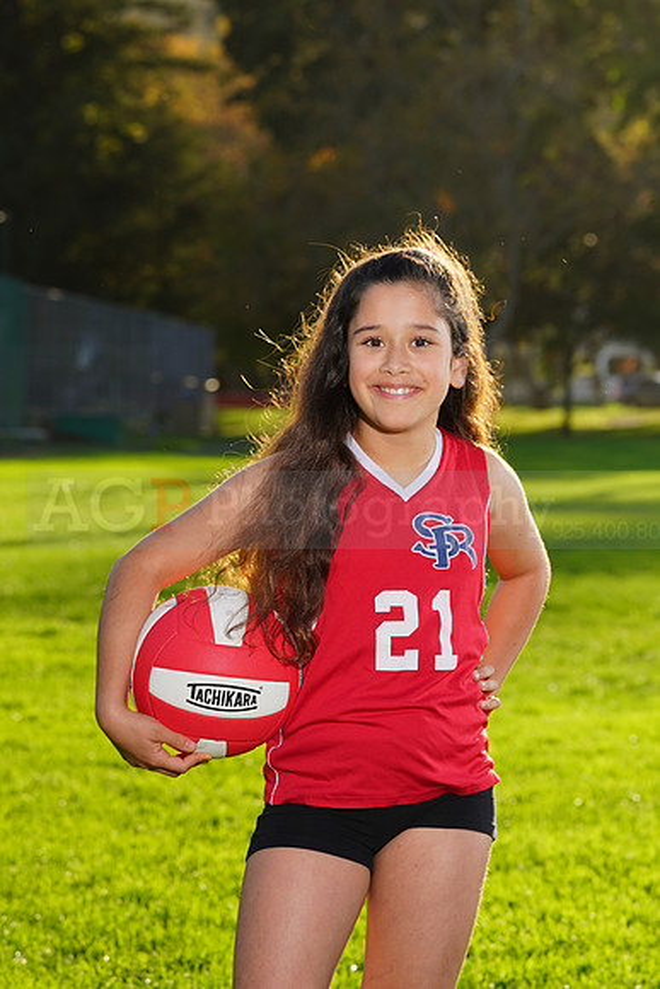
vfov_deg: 12.5
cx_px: 330
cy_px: 494
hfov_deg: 8.4
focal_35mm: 164
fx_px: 4507
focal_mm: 164
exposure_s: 1/250
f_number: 10
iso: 200
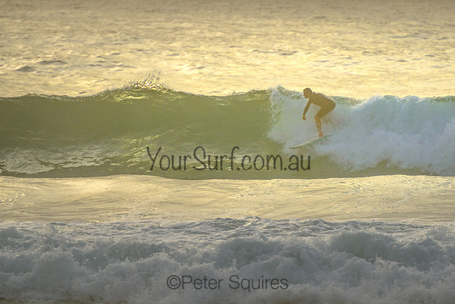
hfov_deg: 3.7
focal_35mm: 550
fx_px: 6950
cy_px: 103
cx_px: 312
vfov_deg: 2.5
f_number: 5.6
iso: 450
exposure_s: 1/2000
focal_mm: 400
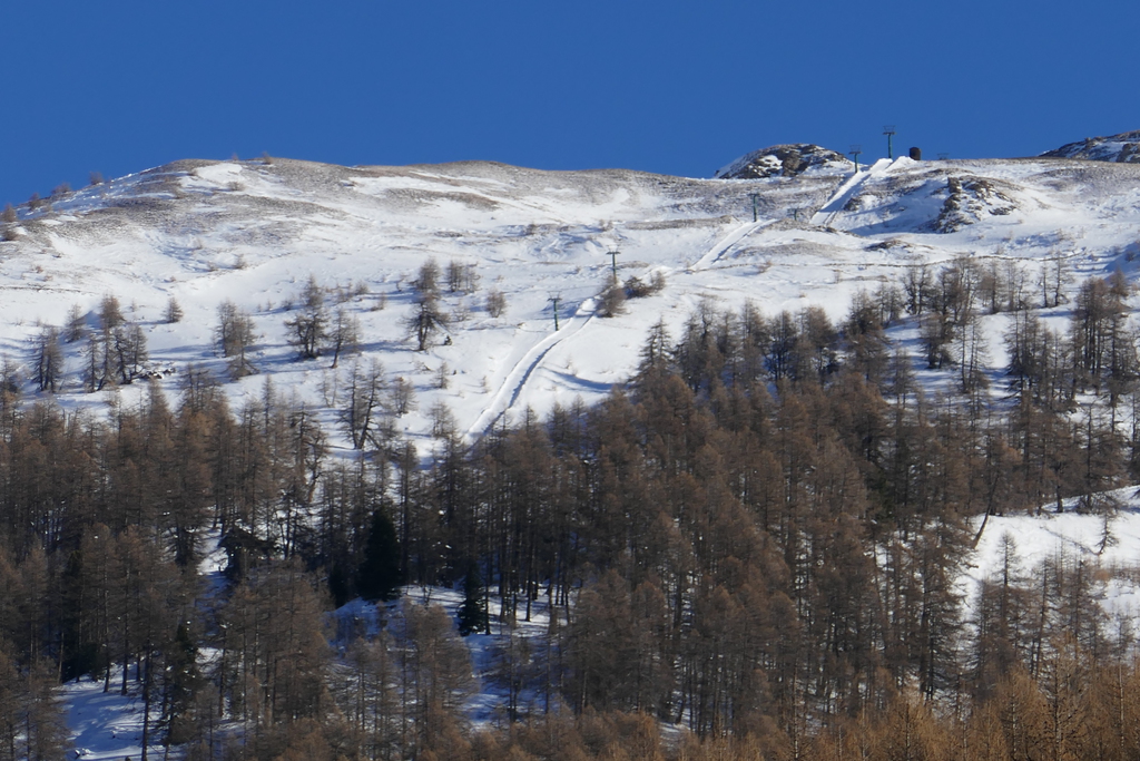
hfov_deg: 4.7
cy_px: 380
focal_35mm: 442
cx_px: 570
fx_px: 13998
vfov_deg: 3.1
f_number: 5.9
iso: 125
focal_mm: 91
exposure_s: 1/800
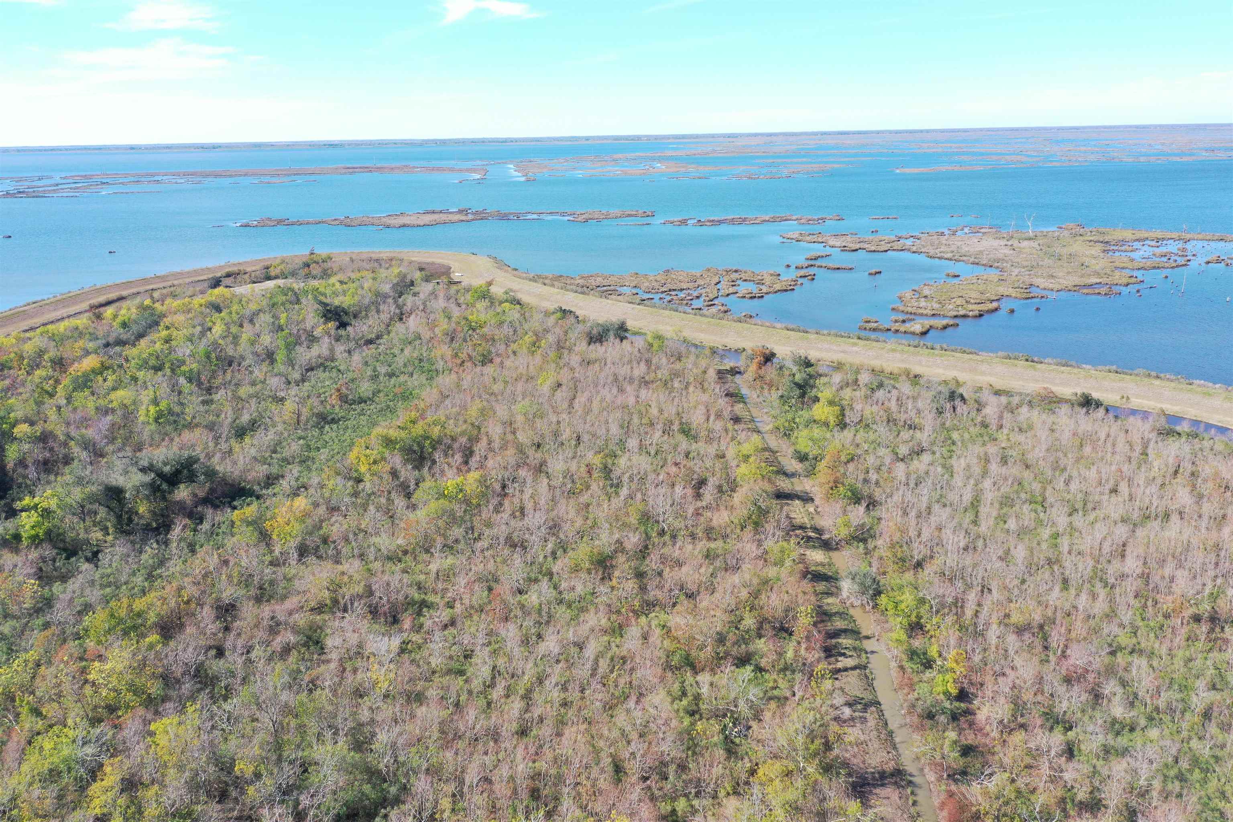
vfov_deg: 46.4
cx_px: 616
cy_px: 411
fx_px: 959
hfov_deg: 65.5
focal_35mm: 28
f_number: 5
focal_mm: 10.26
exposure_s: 1/240
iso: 100
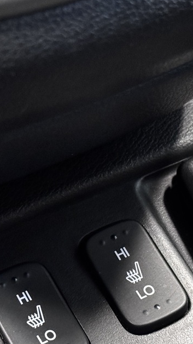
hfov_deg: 10.1
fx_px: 1092
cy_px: 264
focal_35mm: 120
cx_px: 64
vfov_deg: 17.7
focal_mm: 6.76
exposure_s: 1/30
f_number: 1.78
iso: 640
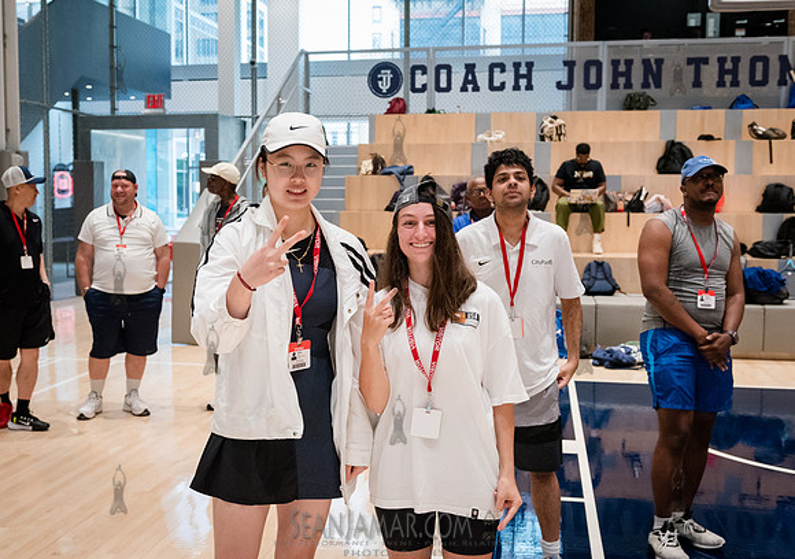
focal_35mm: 43
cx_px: 320
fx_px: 957
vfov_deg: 32.6
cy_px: 283
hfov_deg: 44.9
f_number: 4
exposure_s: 1/400
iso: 5000
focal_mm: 34
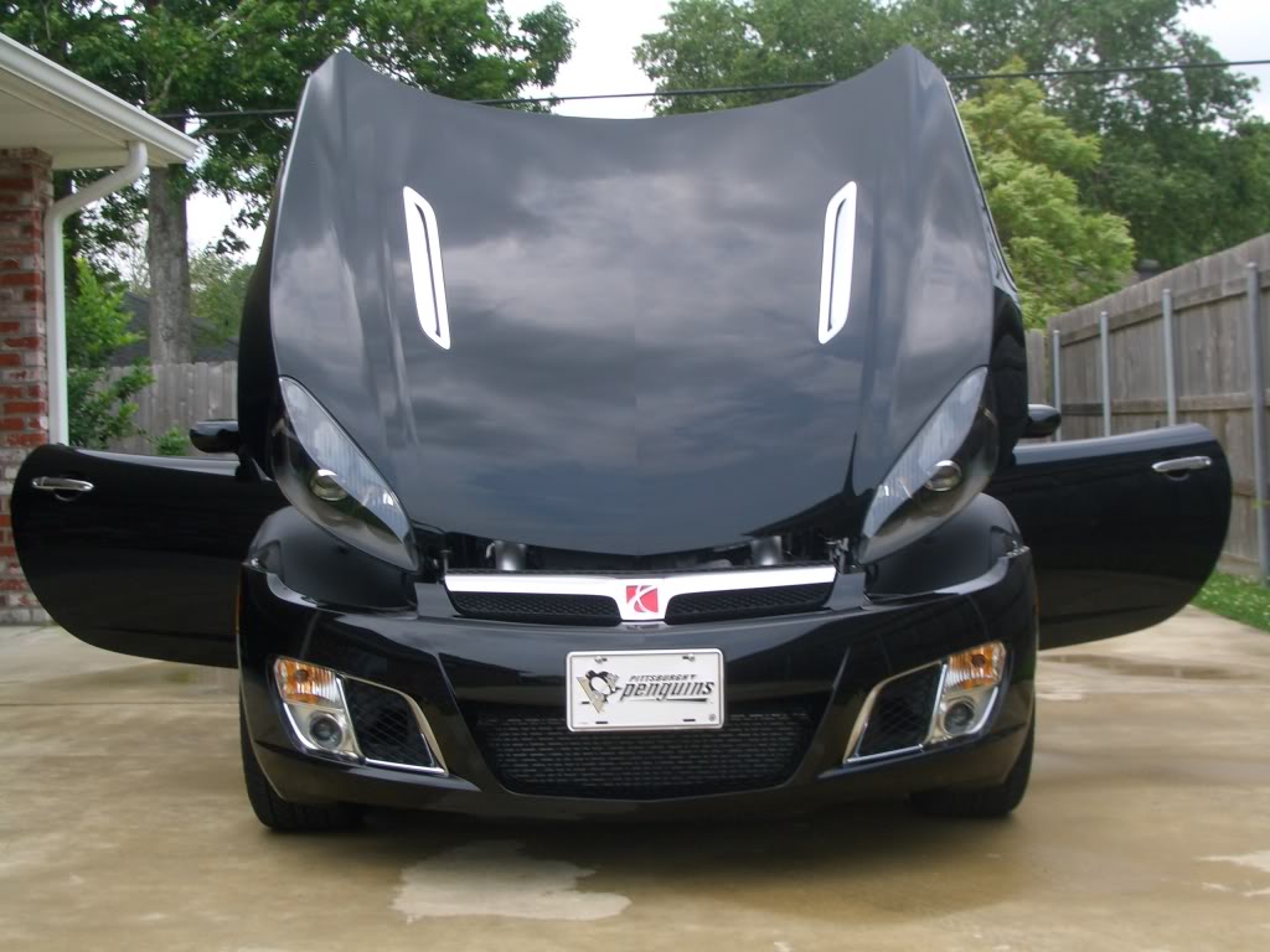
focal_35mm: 49
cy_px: 476
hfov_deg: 38.9
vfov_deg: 29.7
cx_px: 635
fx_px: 1798
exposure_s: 1/200
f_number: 5
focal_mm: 8.2
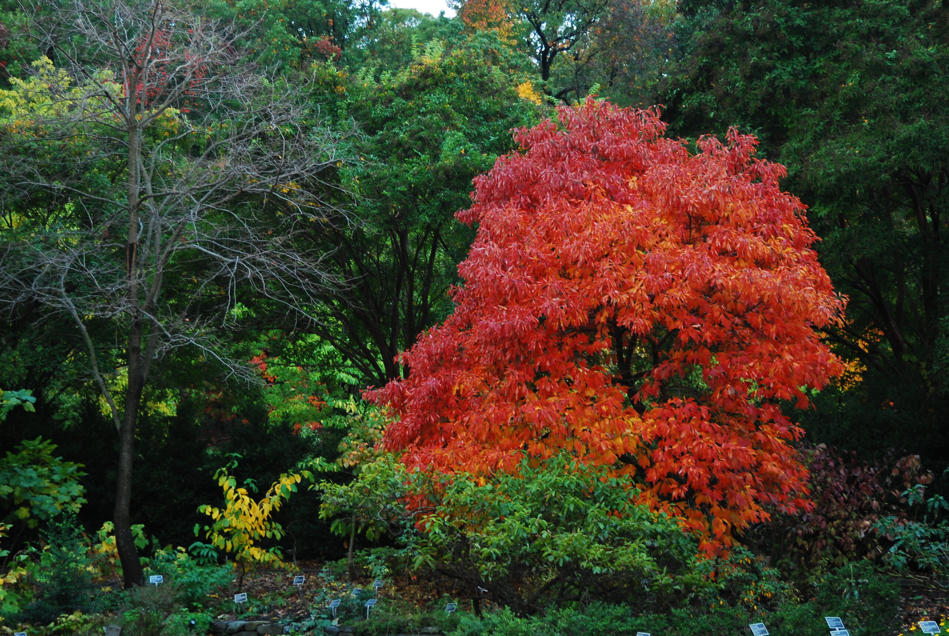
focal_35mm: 75
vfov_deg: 18.2
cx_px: 474
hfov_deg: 27.0
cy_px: 318
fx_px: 1980
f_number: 4.5
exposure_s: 1/25
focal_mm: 50
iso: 250
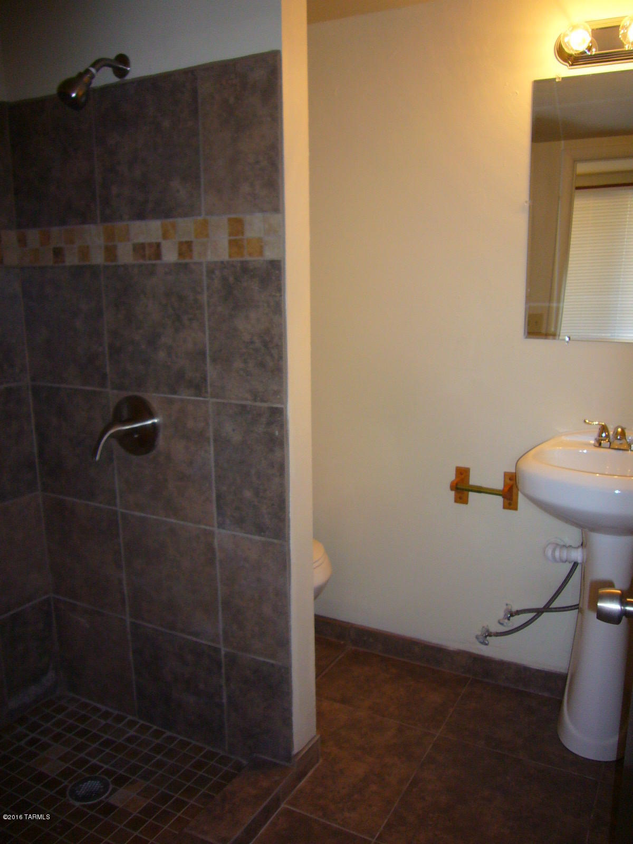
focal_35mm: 28
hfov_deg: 49.7
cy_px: 422
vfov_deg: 63.4
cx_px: 316
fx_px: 683
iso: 100
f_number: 2.8
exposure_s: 1/30
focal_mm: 4.6
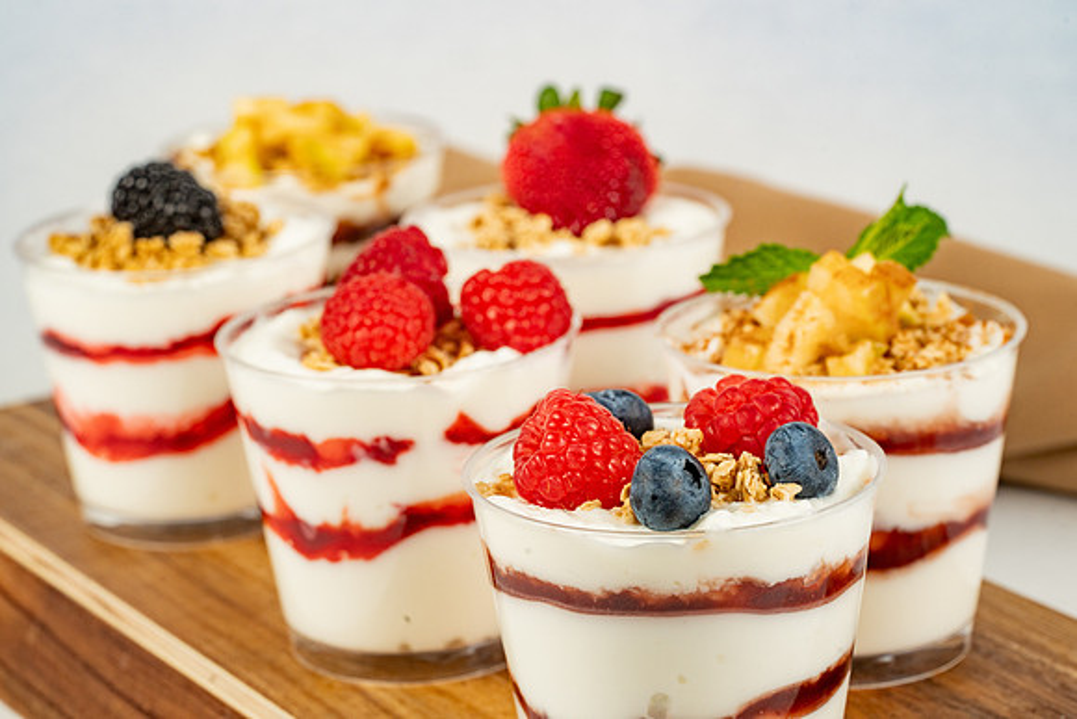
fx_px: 2693
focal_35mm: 90
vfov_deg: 15.2
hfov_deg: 22.6
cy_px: 360
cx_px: 538
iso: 800
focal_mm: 90
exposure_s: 1/200
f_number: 11
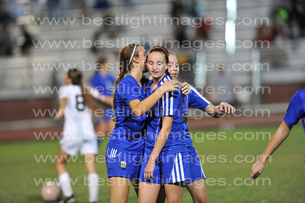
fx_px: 2540
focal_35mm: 300
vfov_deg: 4.6
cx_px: 152
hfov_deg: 6.9
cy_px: 102
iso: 5000
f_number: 3.2
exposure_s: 1/400
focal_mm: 300
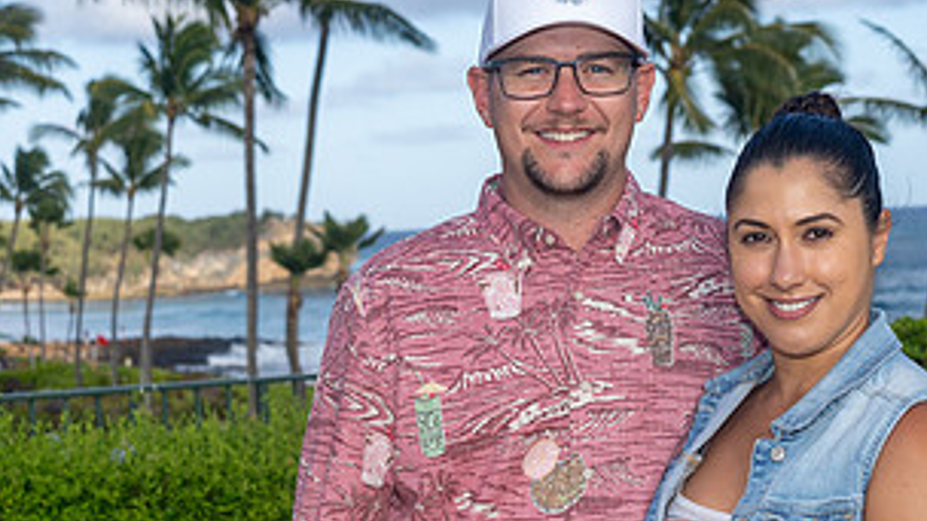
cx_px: 436
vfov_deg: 13.7
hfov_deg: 24.2
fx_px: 2163
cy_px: 425
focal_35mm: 88
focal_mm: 44
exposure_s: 1/250
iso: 50
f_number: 5.6
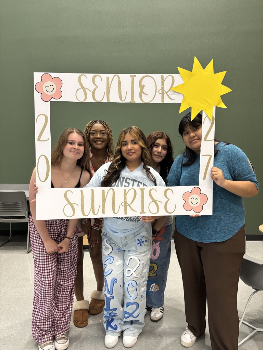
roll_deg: +0.5
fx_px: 263
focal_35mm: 26
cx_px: 132
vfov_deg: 67.3
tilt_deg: -5.9
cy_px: 175
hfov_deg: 53.1
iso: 400
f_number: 1.6
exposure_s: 1/60
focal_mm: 5.96
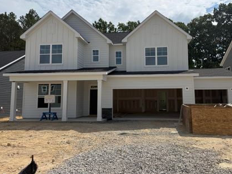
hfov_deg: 61.5
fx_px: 194
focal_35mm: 29
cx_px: 129
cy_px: 80
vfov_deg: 48.1
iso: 100
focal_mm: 6.76
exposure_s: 1/11905
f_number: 1.78
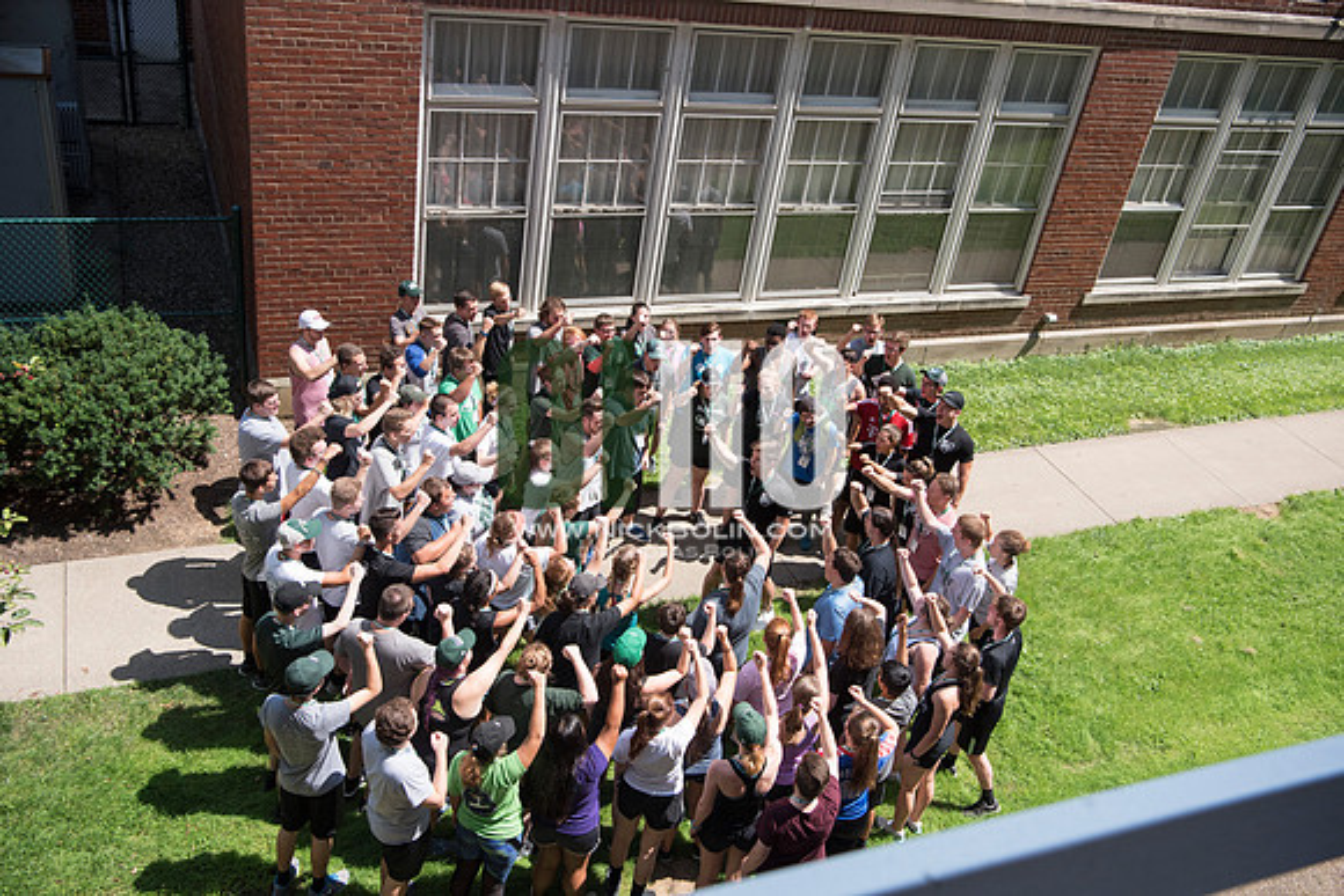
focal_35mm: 34
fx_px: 1270
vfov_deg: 38.9
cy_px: 448
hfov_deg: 55.8
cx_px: 672
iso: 640
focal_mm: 34
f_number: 5
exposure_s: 1/2500
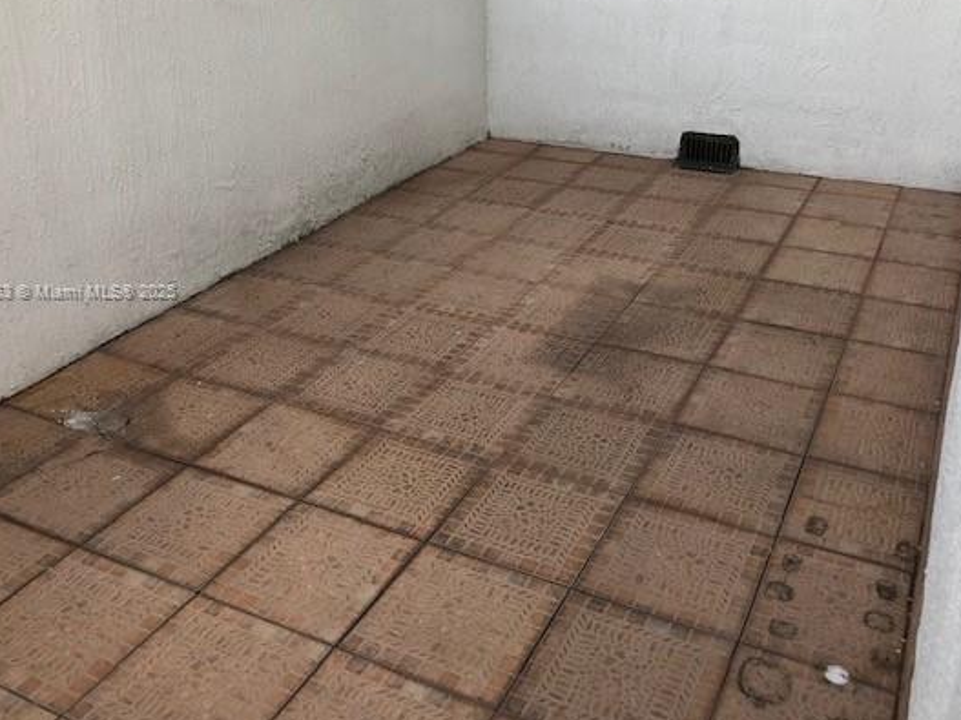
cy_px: 293
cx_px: 507
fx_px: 944
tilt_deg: -24.4
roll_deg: +0.9
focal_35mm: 34
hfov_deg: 53.9
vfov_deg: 41.6
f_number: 1.8
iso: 25
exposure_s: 1/40
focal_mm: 3.99
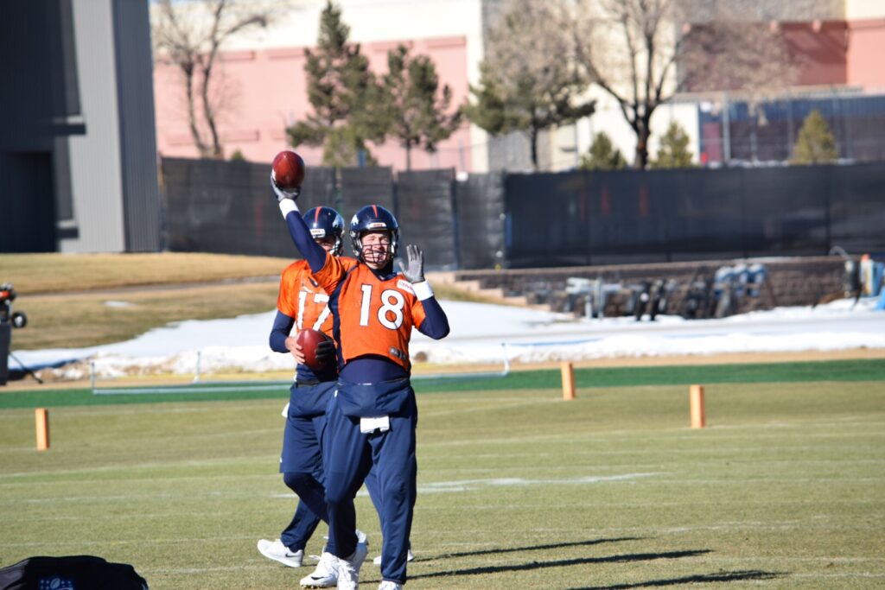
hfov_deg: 5.7
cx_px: 442
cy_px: 295
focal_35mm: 360
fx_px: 8851
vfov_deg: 3.8
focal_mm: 240
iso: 200
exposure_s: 1/800
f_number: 7.1
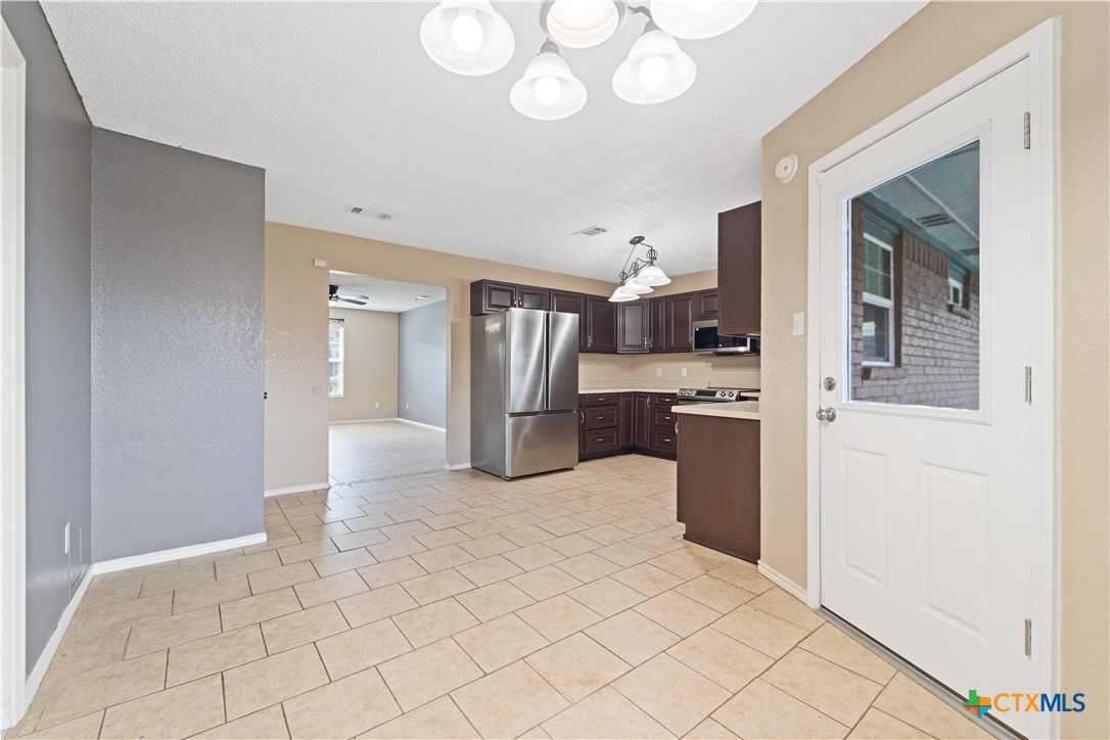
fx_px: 432
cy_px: 370
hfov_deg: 104.3
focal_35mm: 14
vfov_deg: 81.2
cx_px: 555
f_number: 8
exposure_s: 1/6
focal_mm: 14
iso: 800
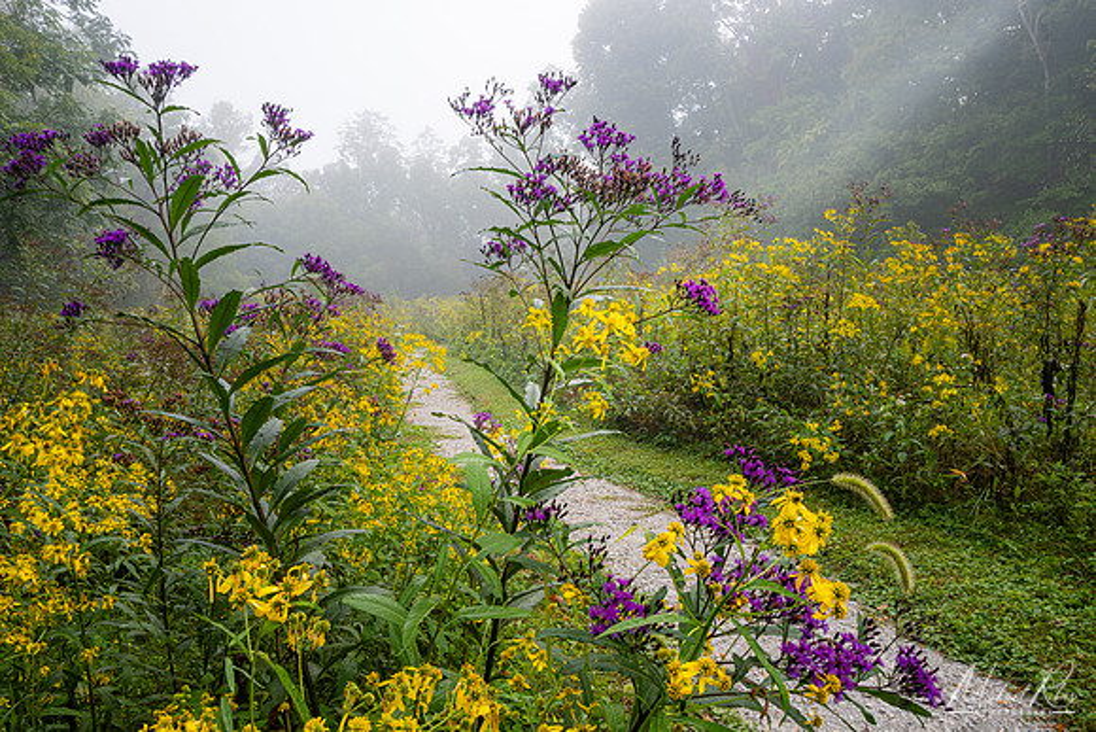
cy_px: 366
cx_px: 548
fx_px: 845
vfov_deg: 46.8
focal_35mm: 28
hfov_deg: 65.9
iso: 100
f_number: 13
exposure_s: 1/13
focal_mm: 18.5
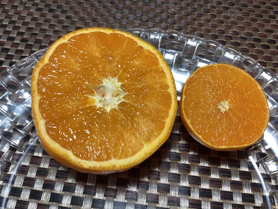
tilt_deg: -59.1
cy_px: 104
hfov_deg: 58.4
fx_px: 249
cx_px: 139
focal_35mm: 31
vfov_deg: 45.4
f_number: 2.4
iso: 160
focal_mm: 3.3
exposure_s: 1/60
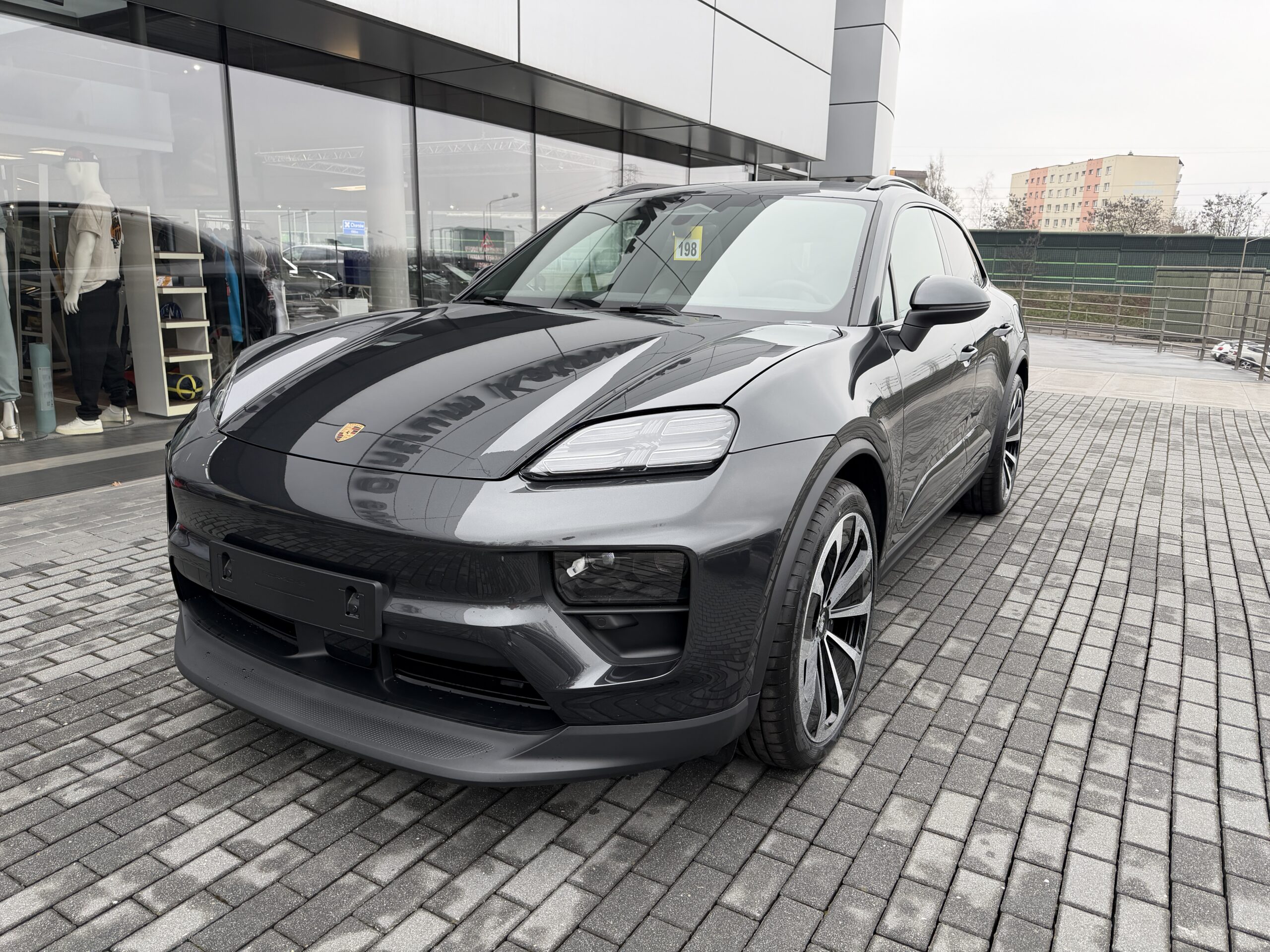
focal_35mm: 24
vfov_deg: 56.8
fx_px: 881
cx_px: 635
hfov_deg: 71.6
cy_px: 476
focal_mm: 6.76
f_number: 1.78
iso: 100
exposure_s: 1/598
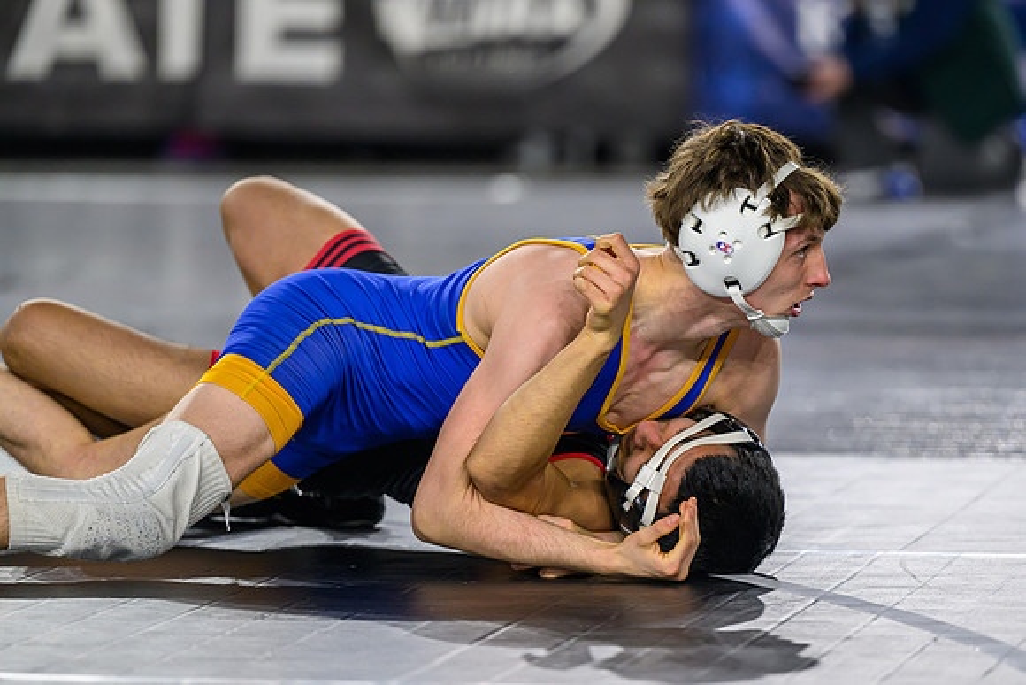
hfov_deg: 8.5
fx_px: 6922
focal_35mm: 243
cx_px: 681
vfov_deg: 5.7
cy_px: 348
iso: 900
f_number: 2.8
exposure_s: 1/800
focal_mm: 180
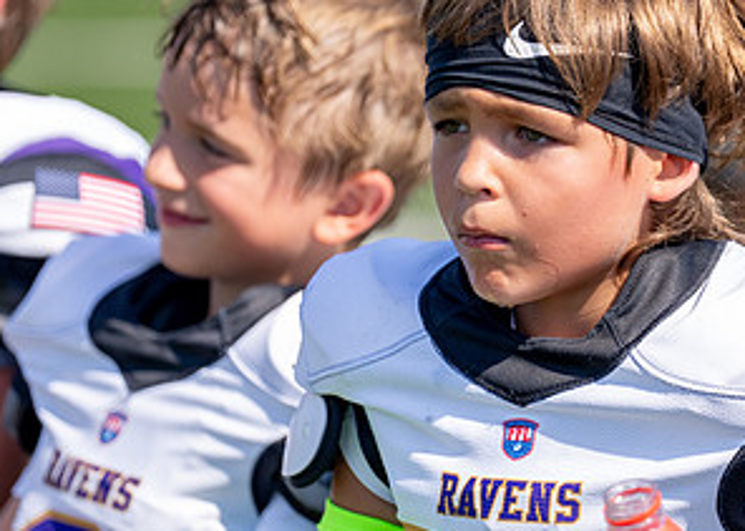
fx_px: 7992
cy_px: 292
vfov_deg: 3.8
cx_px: 612
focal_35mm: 378
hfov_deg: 5.3
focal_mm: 168
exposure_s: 1/2000
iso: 200
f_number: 2.8
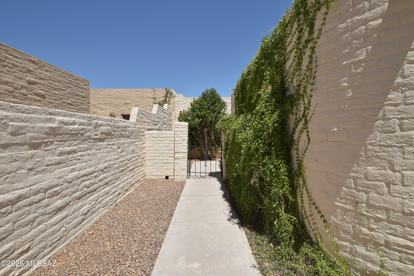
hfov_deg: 100.4
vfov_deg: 77.3
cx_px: 207
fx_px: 172
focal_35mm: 15
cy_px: 138
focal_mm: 10
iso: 400
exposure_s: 1/800
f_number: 9
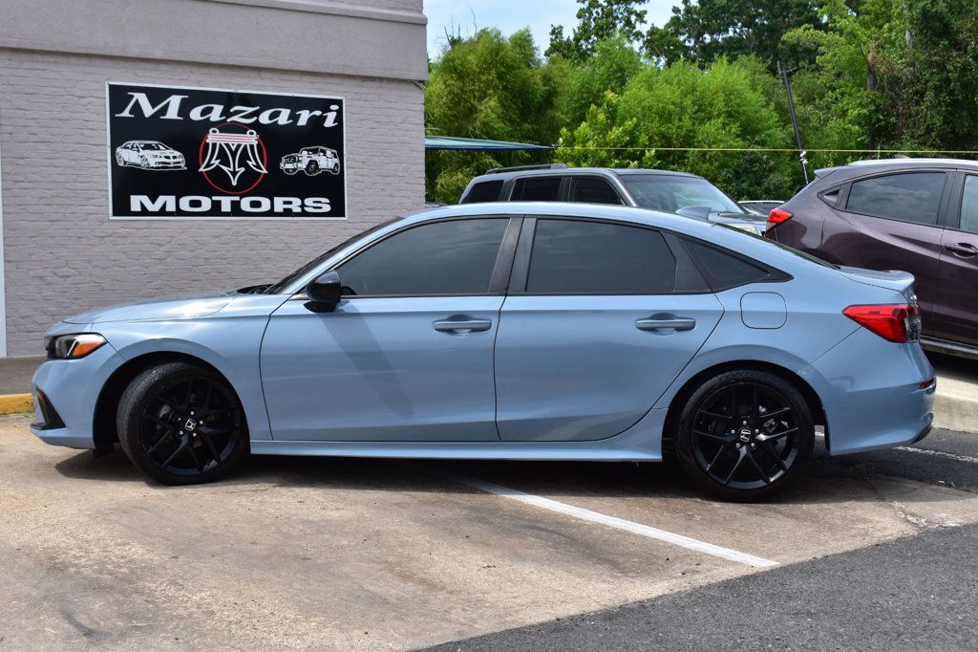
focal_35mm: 46
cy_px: 326
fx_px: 1263
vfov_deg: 28.9
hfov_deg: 42.3
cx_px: 489
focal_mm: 31
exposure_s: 1/500
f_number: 11
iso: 360
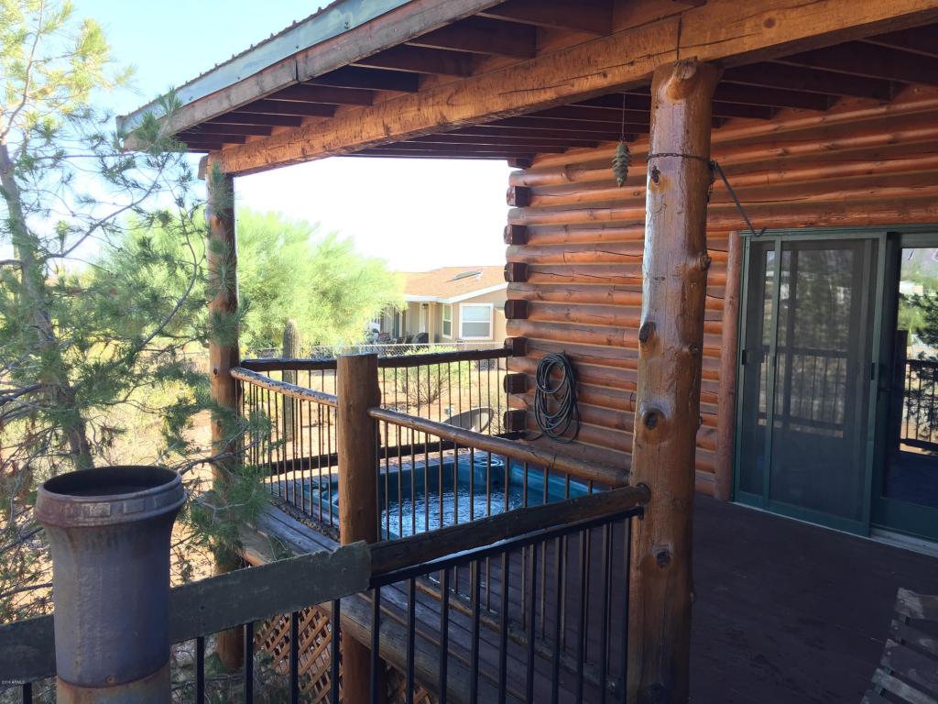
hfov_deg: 61.7
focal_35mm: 29
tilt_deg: -5.5
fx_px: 786
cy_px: 352
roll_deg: -2.5
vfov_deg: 48.2
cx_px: 469
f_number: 2.2
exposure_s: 1/120
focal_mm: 4.15
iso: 32
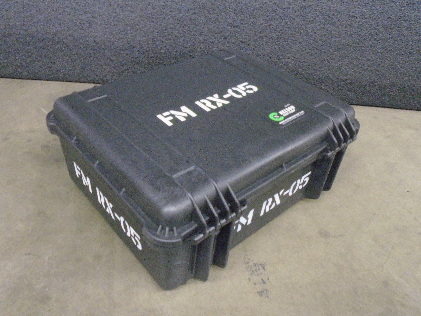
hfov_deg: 58.4
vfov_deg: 45.4
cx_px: 210
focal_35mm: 31
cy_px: 158
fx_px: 377
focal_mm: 5.5
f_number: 3.5
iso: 800
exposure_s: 1/10
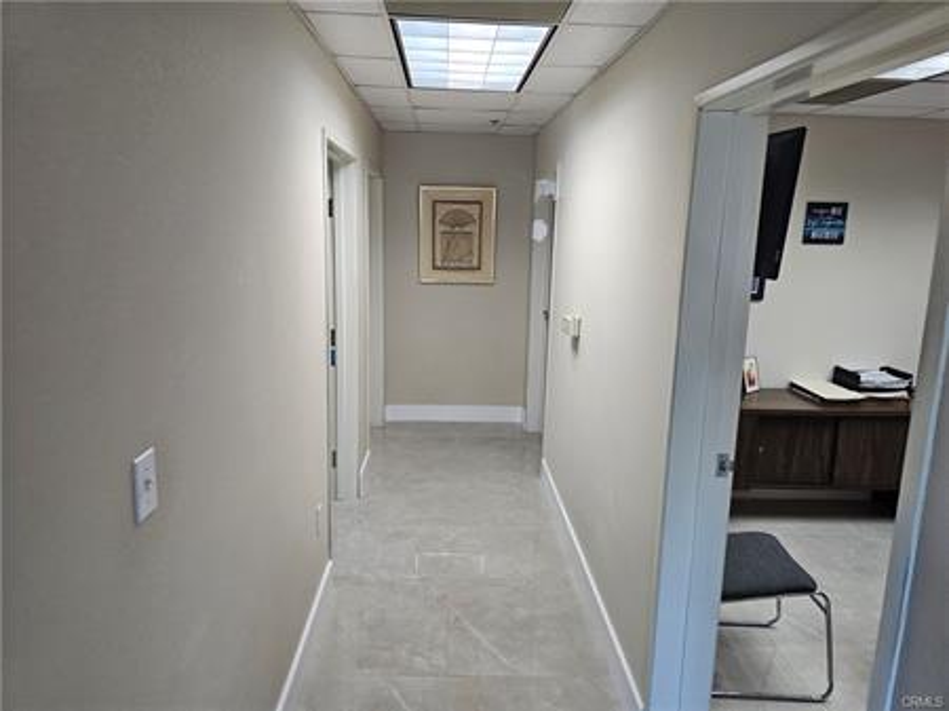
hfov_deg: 74.0
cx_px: 474
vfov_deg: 58.8
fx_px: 630
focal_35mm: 23
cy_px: 356
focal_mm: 6.3
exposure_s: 1/120
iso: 200
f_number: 1.7
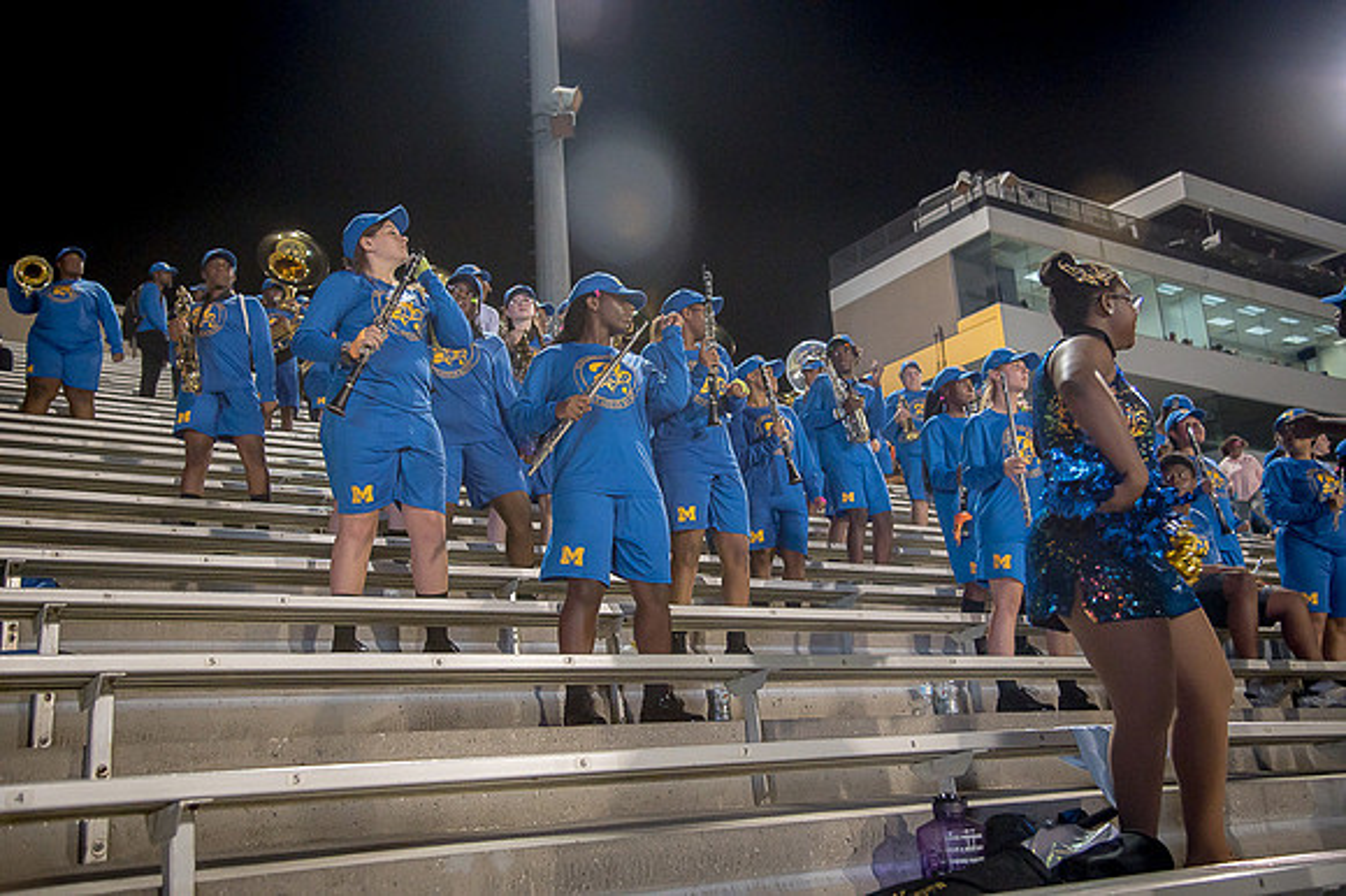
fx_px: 1270
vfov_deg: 38.8
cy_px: 448
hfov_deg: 55.8
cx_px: 673
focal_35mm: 34
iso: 2000
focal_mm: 34
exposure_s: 1/200
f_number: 4
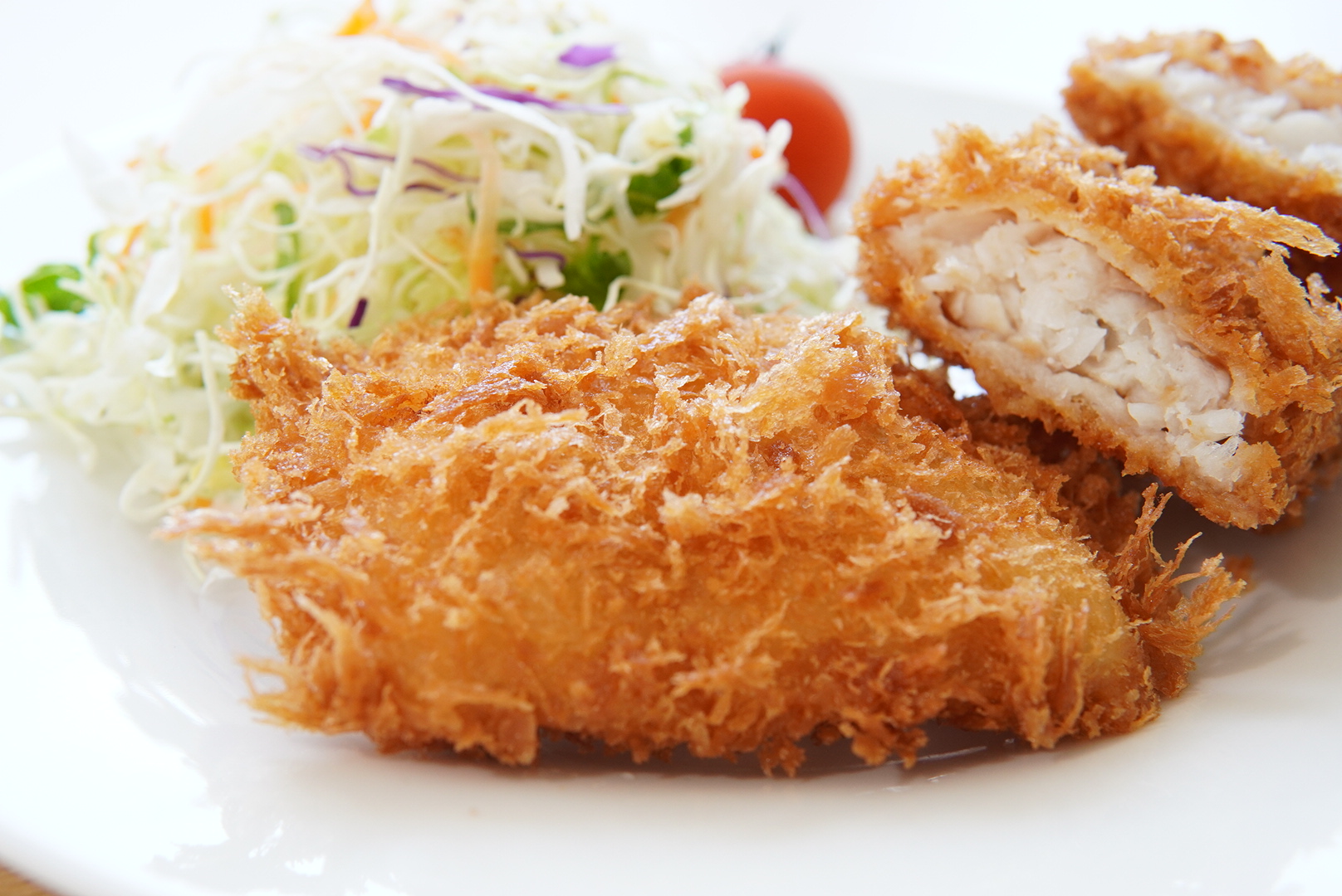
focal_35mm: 45
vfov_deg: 29.9
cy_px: 448
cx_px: 671
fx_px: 1679
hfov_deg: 43.6
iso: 640
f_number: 4.5
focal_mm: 30
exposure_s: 1/100
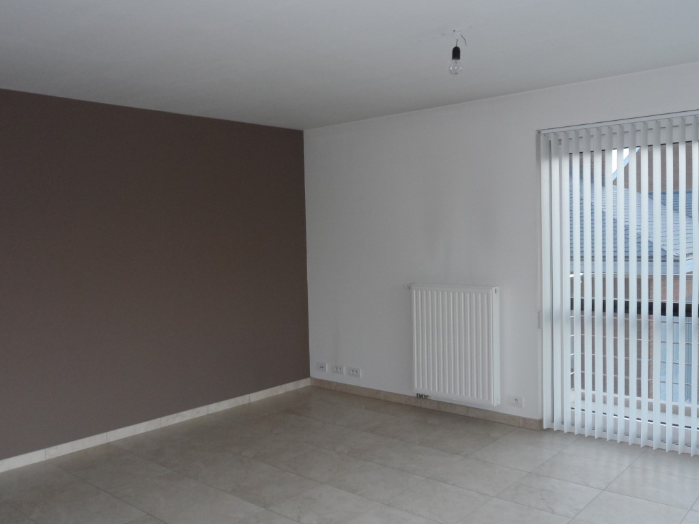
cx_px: 350
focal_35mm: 32
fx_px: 646
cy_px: 262
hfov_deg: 56.8
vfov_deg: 44.2
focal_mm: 5.8
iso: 200
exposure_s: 1/30
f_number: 3.3
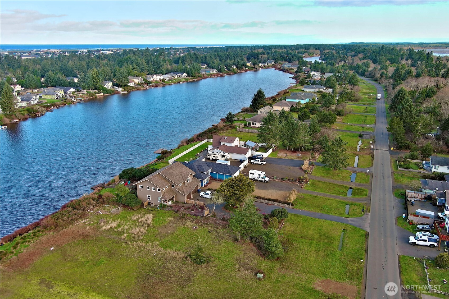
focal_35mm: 29
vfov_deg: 45.0
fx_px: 362
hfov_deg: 63.7
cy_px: 150
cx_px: 224
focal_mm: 10.57
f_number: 2.8
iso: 100
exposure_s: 1/392
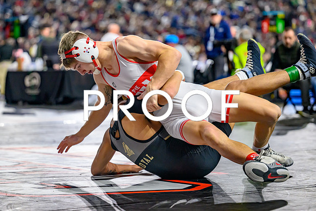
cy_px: 95
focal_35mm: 121
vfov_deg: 11.3
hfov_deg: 16.9
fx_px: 1064
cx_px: 126
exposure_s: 1/1000
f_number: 2.8
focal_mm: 101
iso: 3200
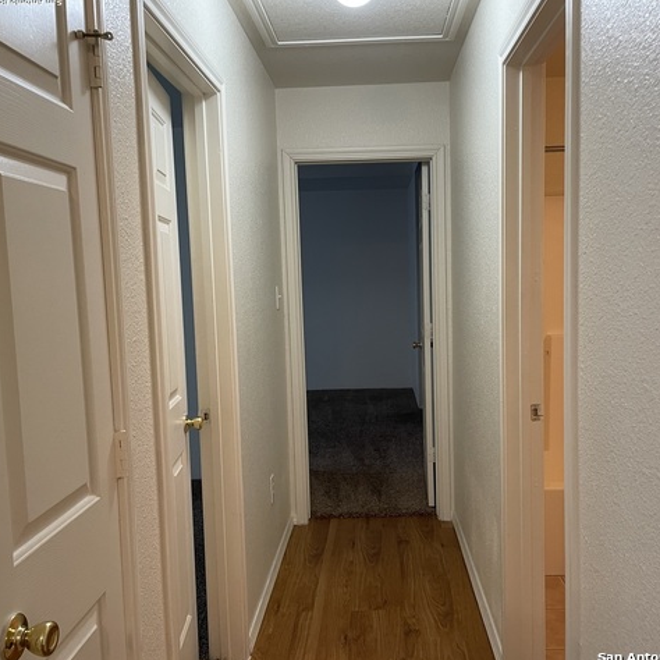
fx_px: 669
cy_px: 331
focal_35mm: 31
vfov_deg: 52.5
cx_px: 375
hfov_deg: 52.4
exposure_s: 1/60
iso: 100
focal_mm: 4.2
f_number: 1.6
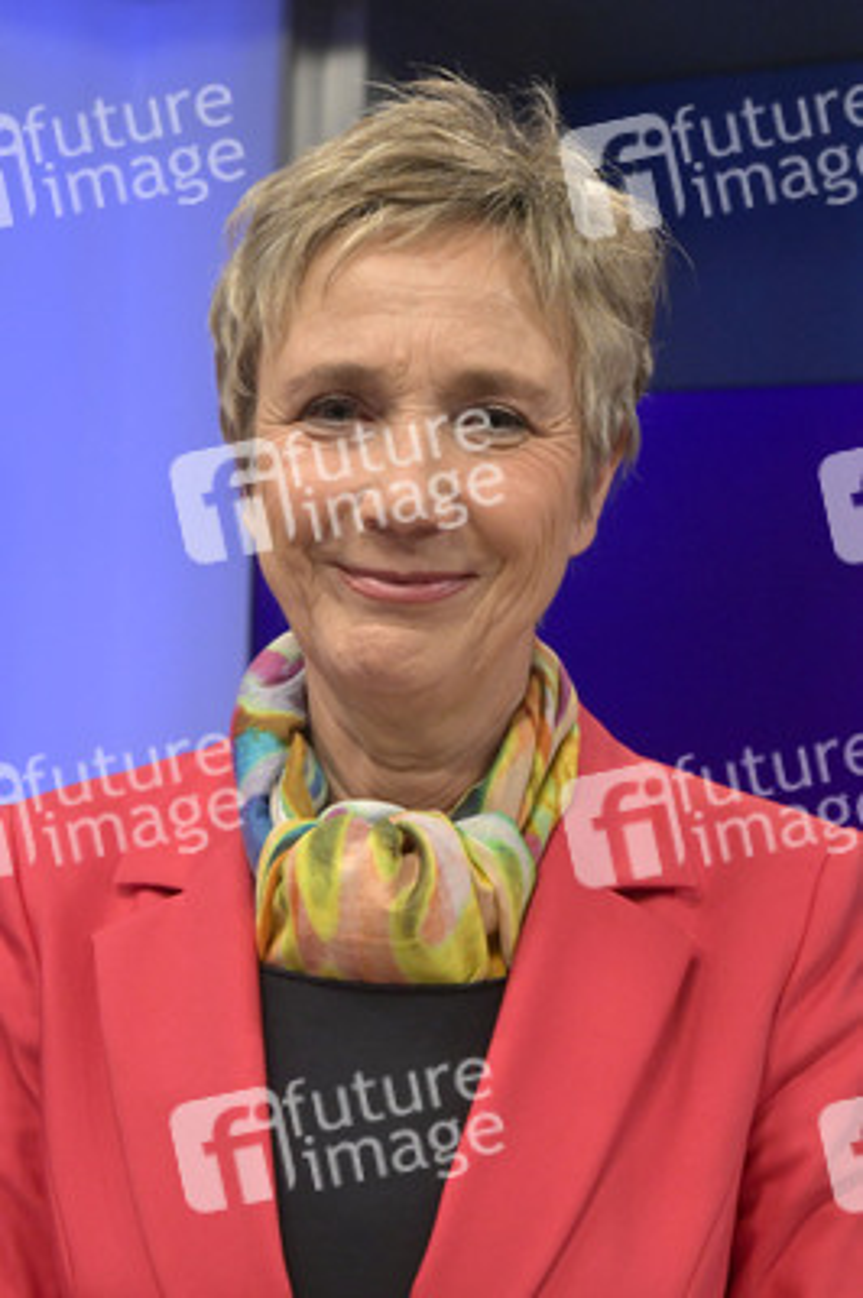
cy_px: 649
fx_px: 1729
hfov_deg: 28.0
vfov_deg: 41.1
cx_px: 432
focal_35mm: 48
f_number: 7.1
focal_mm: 48
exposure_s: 1/320
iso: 2000
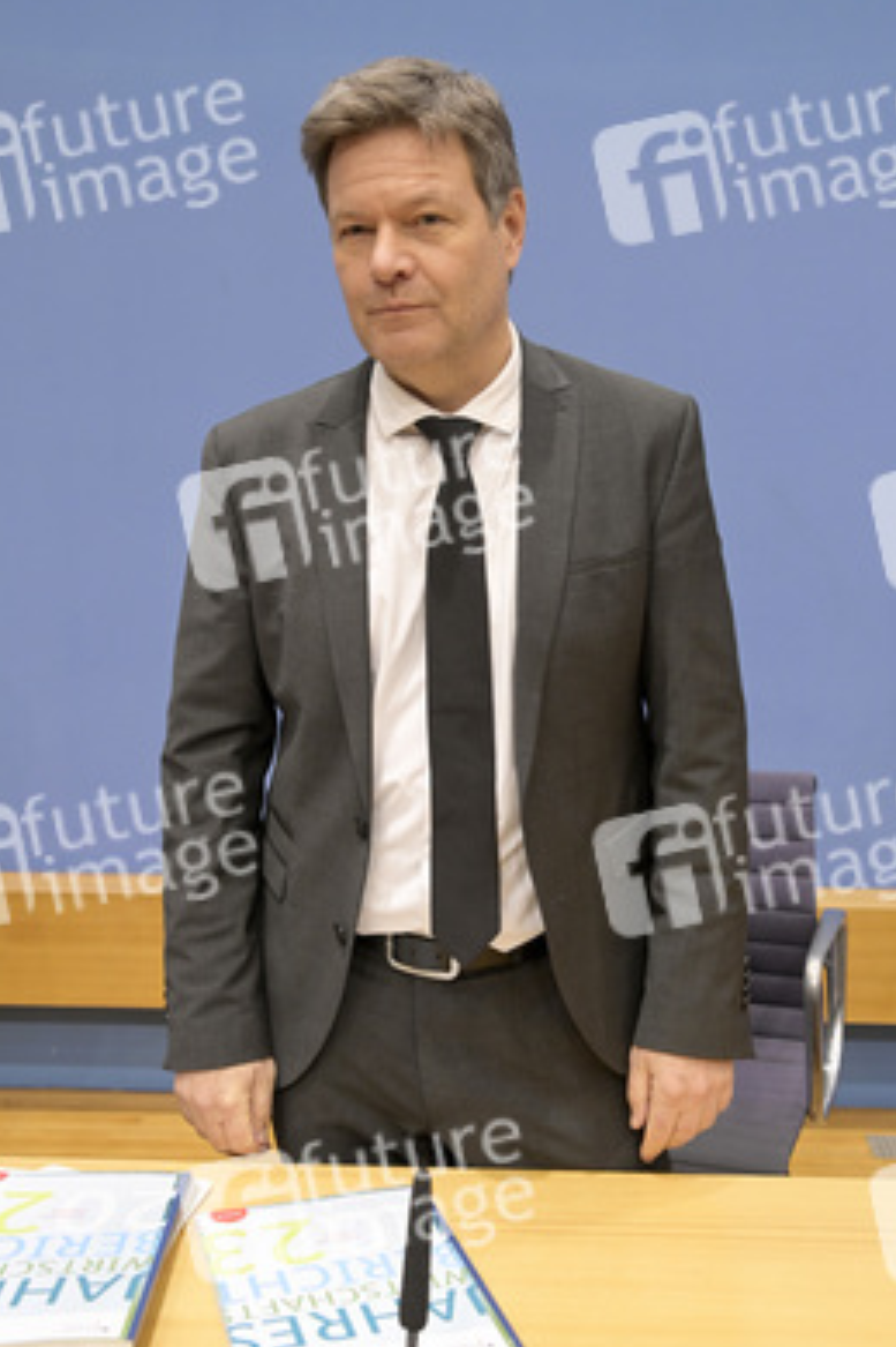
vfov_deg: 51.9
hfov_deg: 35.9
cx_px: 457
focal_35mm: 37
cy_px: 682
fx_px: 1382
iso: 3200
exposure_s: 1/250
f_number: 5.6
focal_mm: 36
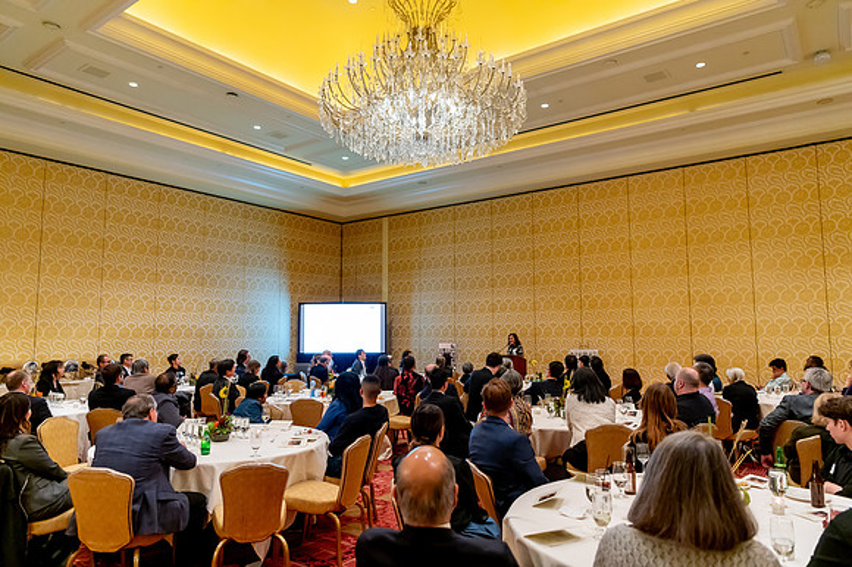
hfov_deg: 73.8
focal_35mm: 24
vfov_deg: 53.1
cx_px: 426
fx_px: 568
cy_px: 284
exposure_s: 1/250
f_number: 2.8
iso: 5000
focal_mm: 24
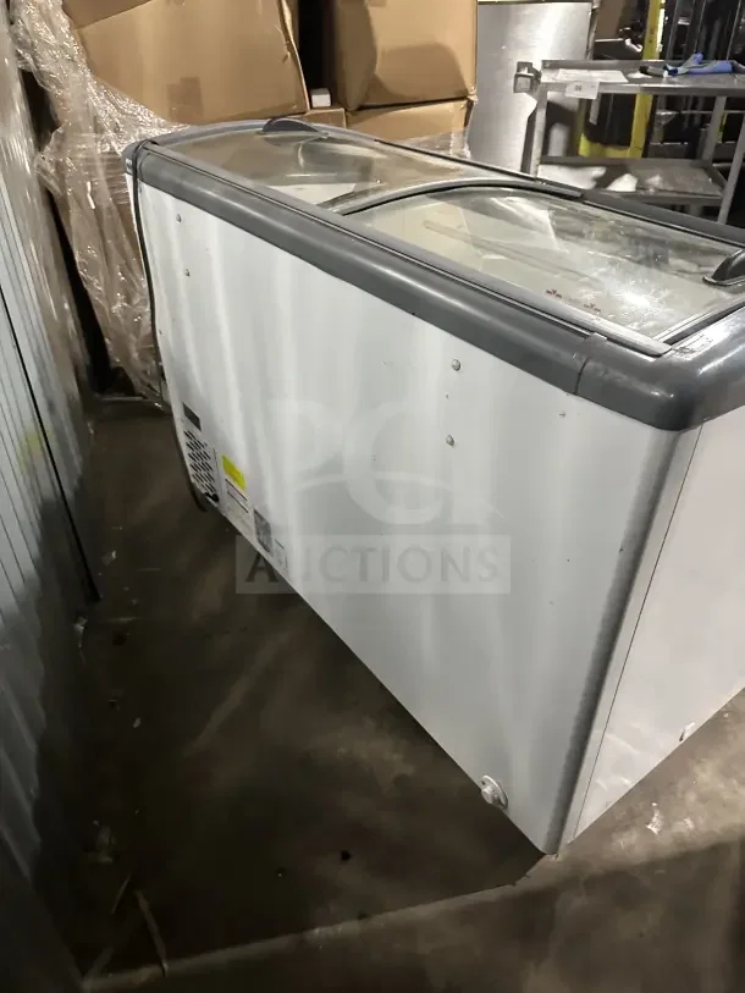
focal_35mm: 24
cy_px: 496
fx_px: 689
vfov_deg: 71.6
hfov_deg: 56.8
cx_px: 372
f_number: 1.78
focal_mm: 6.86
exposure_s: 1/60
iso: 800
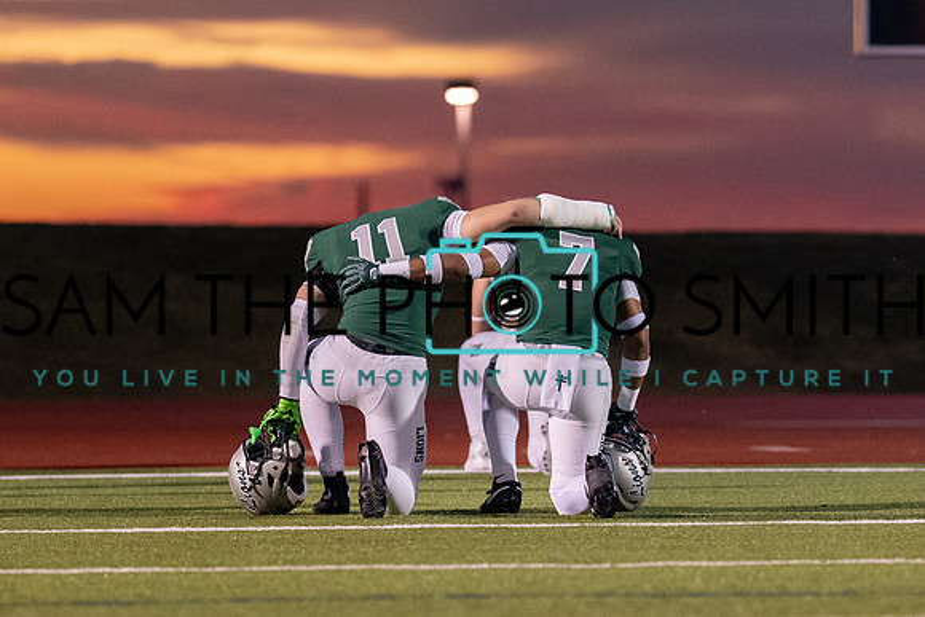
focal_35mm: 350
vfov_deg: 3.9
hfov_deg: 5.9
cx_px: 473
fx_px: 8991
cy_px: 320
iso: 2500
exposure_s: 1/1250
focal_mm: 135
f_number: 2
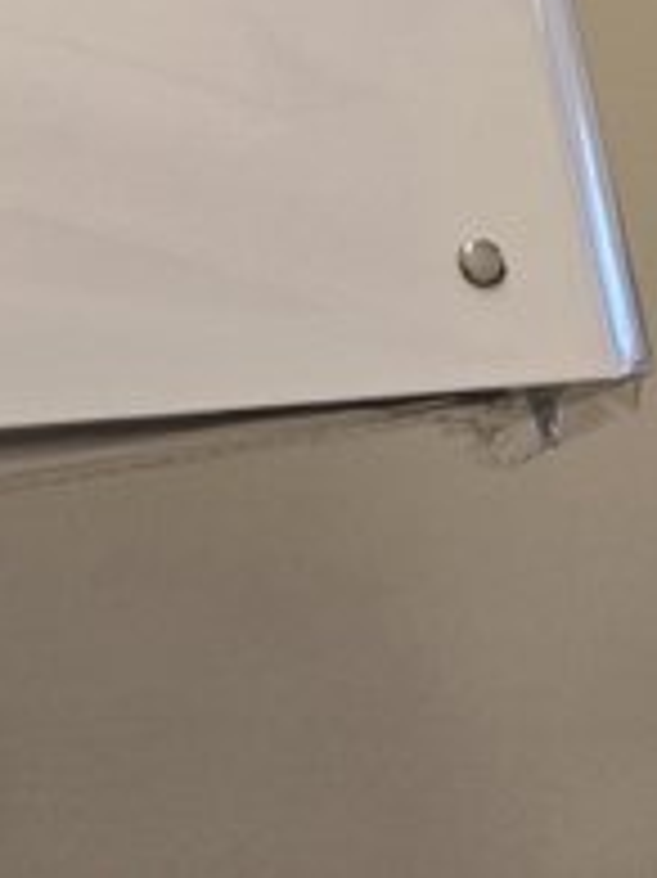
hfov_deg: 20.9
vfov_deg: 25.6
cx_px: -230
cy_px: -317
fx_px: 1596
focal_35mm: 63
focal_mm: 6.3
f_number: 1.7
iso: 160
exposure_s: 1/120
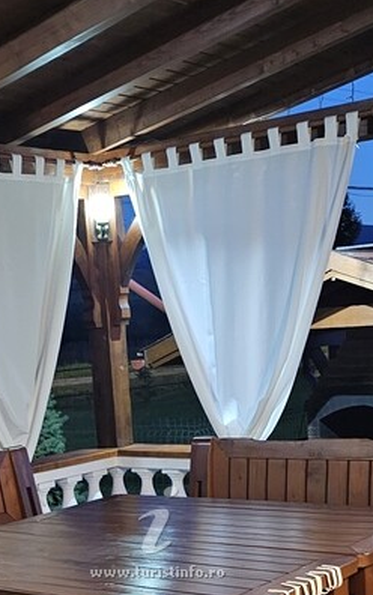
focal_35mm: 63
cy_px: 521
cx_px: 149
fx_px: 1023
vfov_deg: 31.1
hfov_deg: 20.6
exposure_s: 1/25
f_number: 1.7
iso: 1000
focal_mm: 6.3
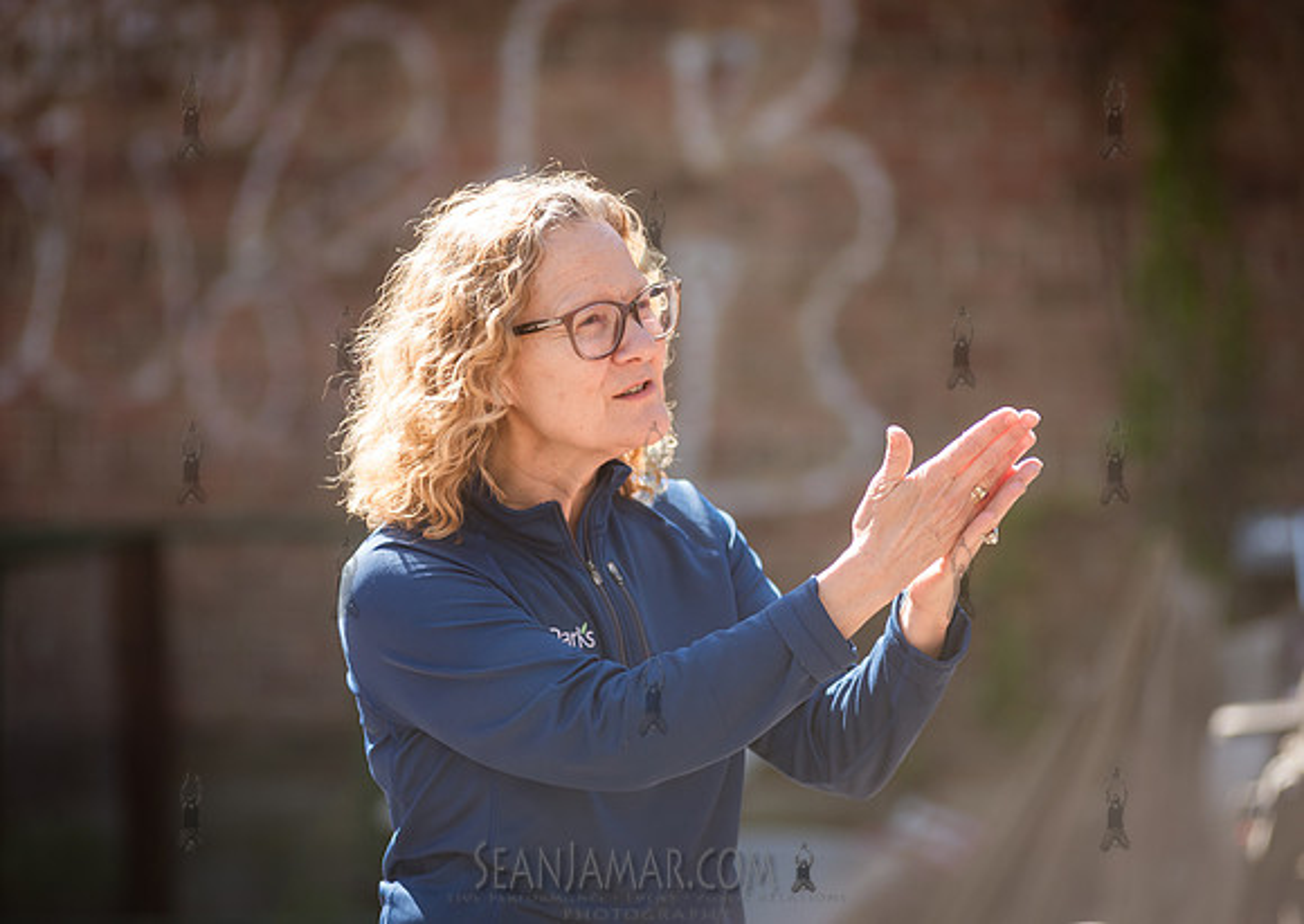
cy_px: 406
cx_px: 637
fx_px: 6686
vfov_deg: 7.9
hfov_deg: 11.1
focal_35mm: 181
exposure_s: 1/320
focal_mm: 155
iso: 100
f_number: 3.5
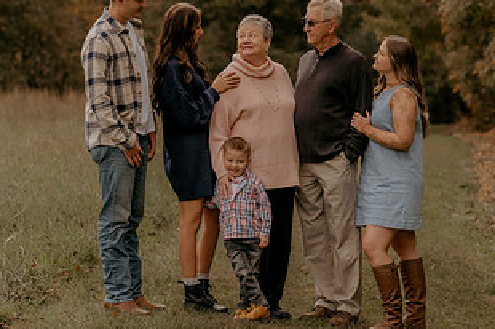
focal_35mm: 159
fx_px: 2184
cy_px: 104
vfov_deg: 8.6
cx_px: 196
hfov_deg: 12.9
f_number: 2.8
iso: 125
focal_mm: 85
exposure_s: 1/800
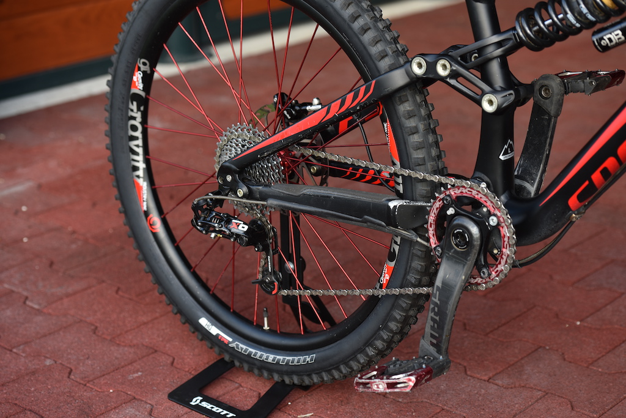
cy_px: 209
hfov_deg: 24.8
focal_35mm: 82
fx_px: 1426
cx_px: 313
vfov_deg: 16.7
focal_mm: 82
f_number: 4.5
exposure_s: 1/160
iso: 100
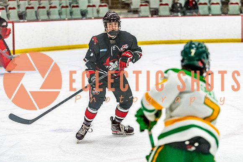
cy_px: 91
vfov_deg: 11.0
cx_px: 143
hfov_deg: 16.5
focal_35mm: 124
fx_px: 839
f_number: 2.8
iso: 4000
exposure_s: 1/640
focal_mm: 105
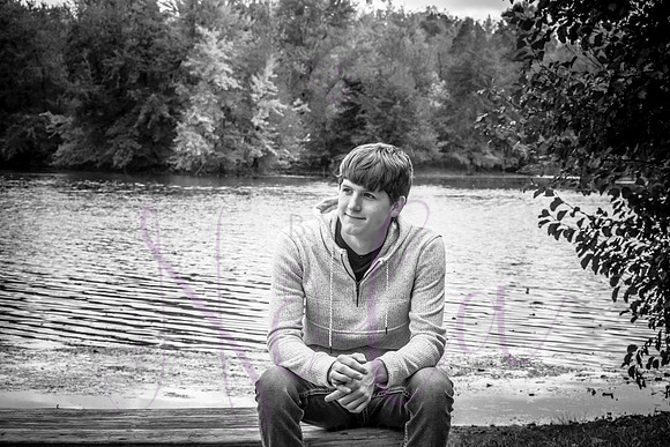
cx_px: 335
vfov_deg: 17.1
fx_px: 1489
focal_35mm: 80
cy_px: 224
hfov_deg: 25.4
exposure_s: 1/640
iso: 800
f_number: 13
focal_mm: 80
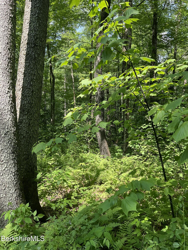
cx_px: 94
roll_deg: -1.1
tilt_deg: -3.6
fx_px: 210
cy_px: 125
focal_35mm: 29
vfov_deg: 61.7
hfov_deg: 48.2
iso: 16
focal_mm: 3
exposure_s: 1/190
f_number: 1.8
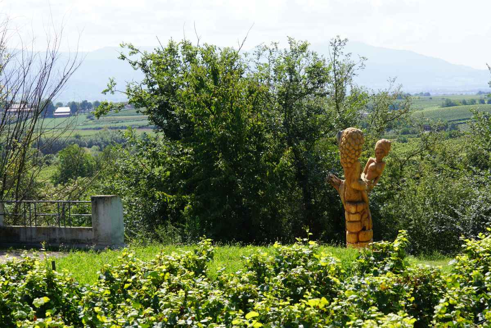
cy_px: 164
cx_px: 246
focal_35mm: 112
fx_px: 1534
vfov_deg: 12.2
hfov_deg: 18.2
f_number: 8
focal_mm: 75
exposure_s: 1/160
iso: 100
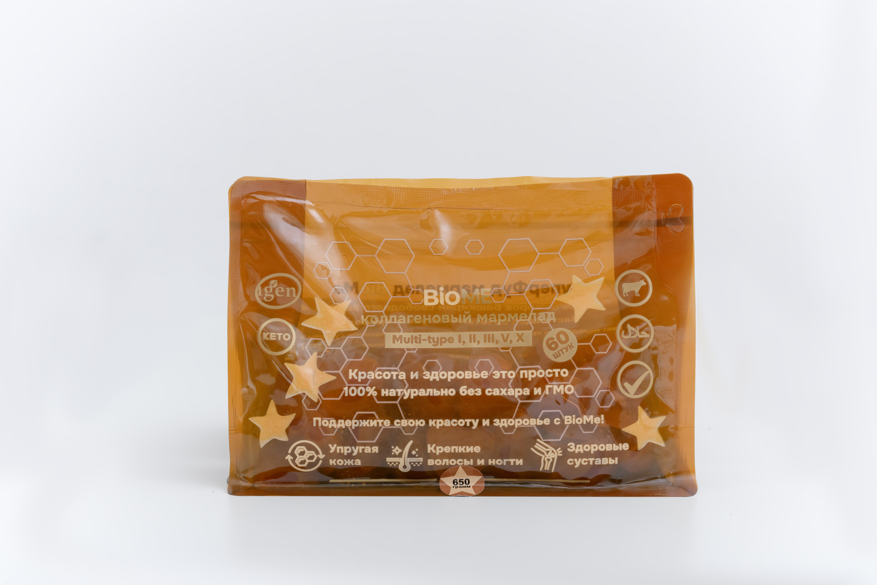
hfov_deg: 35.1
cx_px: 438
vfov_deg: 23.8
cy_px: 292
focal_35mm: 57
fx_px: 1388
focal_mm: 57
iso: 640
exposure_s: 1/200
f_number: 6.3
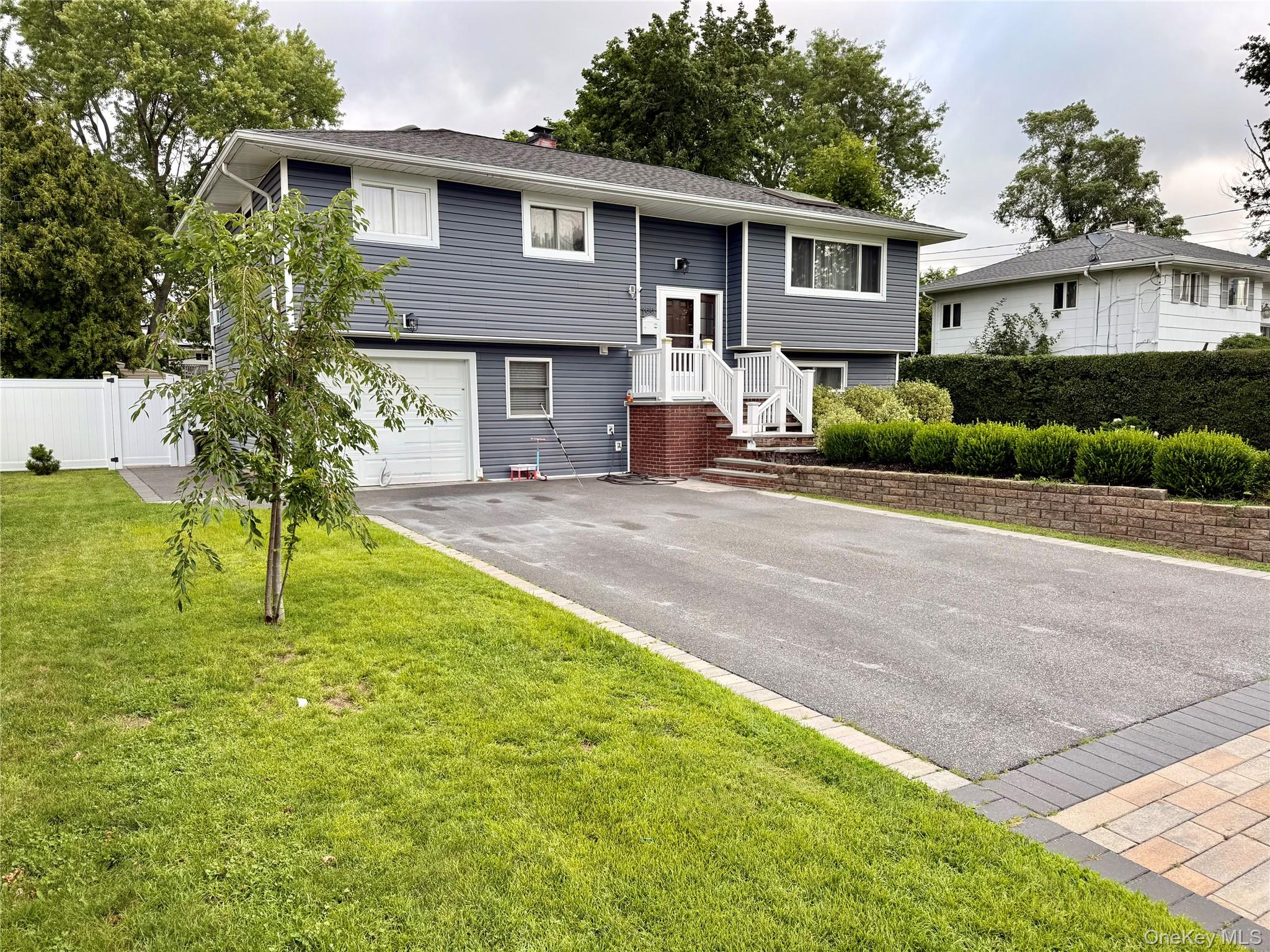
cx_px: 635
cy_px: 476
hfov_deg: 71.6
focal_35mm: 24
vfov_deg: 56.8
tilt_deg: -3.5
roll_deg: +0.2
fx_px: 881
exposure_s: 1/1522
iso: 80
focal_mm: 6.76
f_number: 1.78
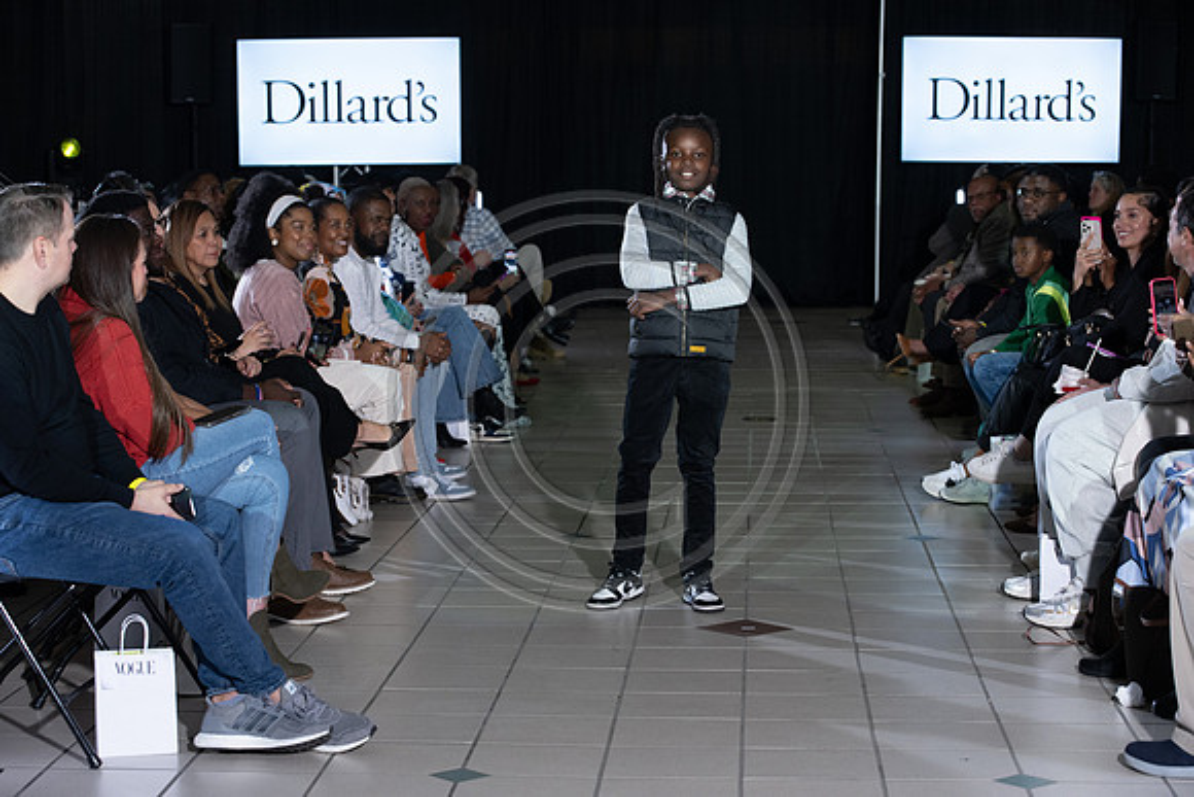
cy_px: 398
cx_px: 597
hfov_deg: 25.4
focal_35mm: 80
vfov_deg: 17.1
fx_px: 2654
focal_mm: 80
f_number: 5
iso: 1250
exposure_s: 1/160
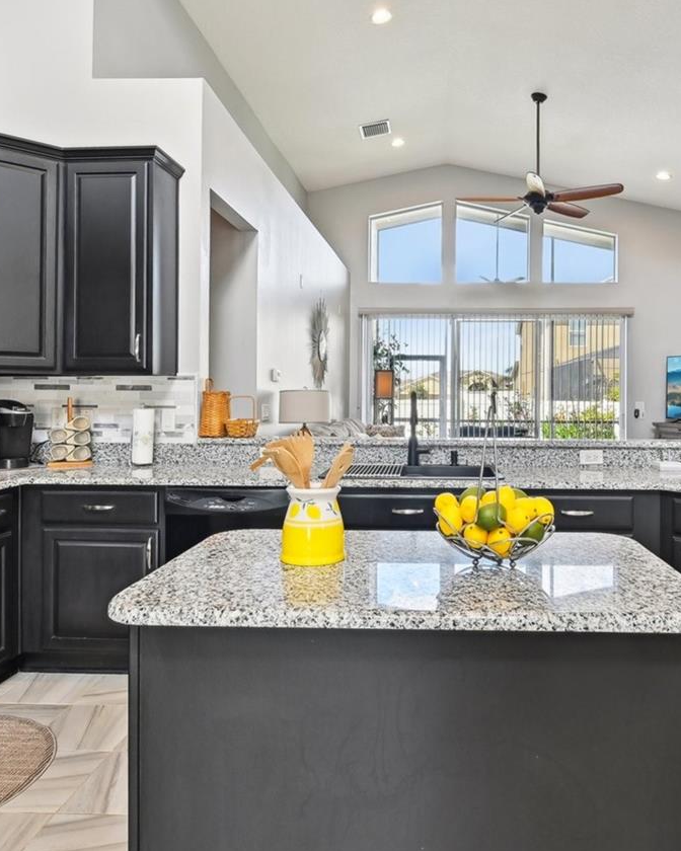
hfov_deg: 56.1
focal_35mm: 25
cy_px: 406
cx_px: 425
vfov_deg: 68.1
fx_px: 630
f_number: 8
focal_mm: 14
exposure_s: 1/60
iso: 400
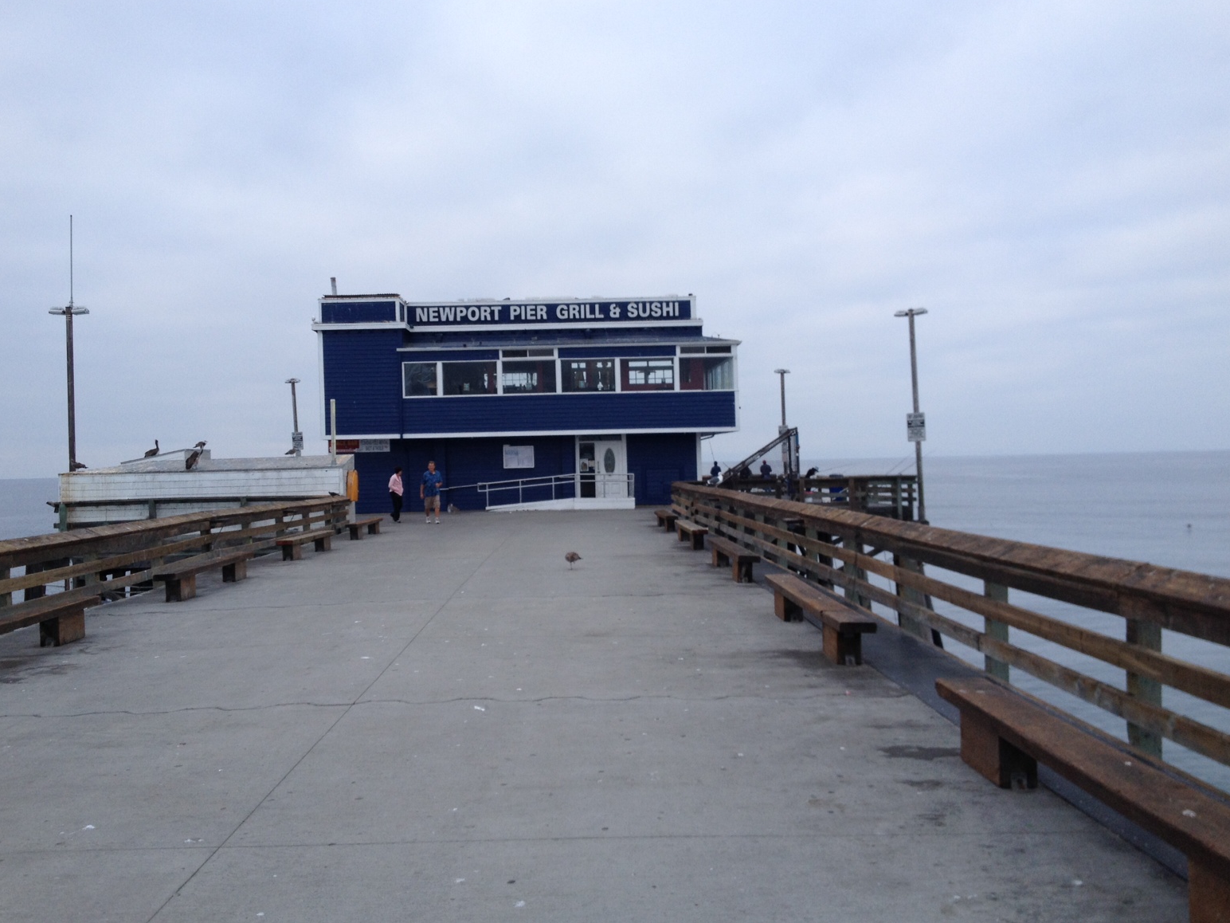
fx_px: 1315
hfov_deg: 50.1
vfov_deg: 38.7
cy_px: 438
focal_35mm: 37
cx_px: 596
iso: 50
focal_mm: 4.28
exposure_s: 1/358
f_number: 2.4
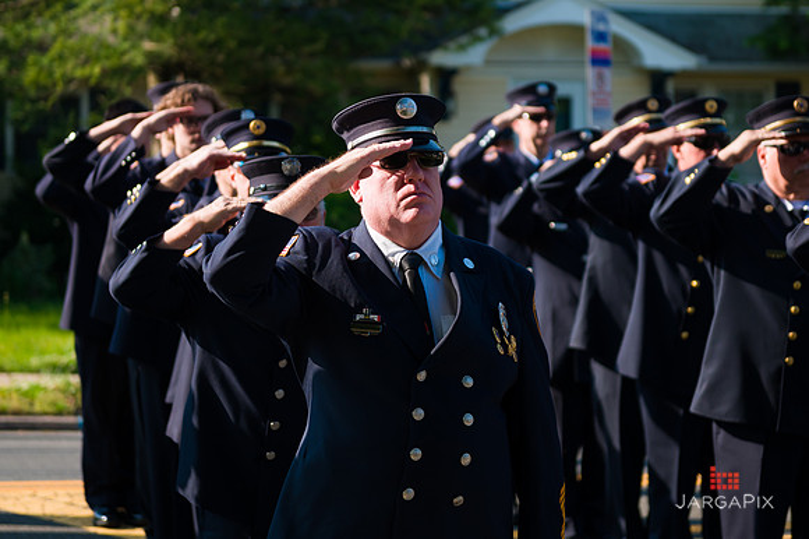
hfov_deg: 21.8
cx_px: 404
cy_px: 179
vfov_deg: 14.6
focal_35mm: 93
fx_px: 2098
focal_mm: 70
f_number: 3.2
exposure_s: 1/2000
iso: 200
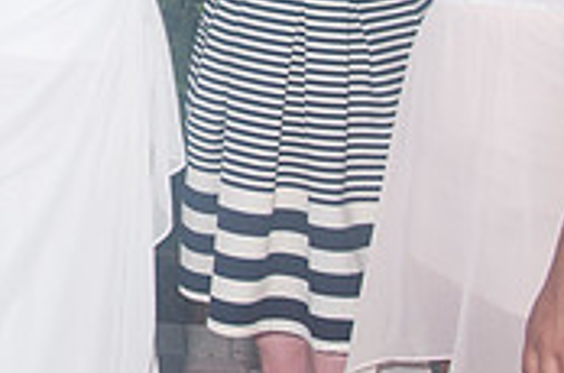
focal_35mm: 140
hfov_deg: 14.1
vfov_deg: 9.6
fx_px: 2187
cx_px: -152
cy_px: -109
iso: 200
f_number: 9
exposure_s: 1/125
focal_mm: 28
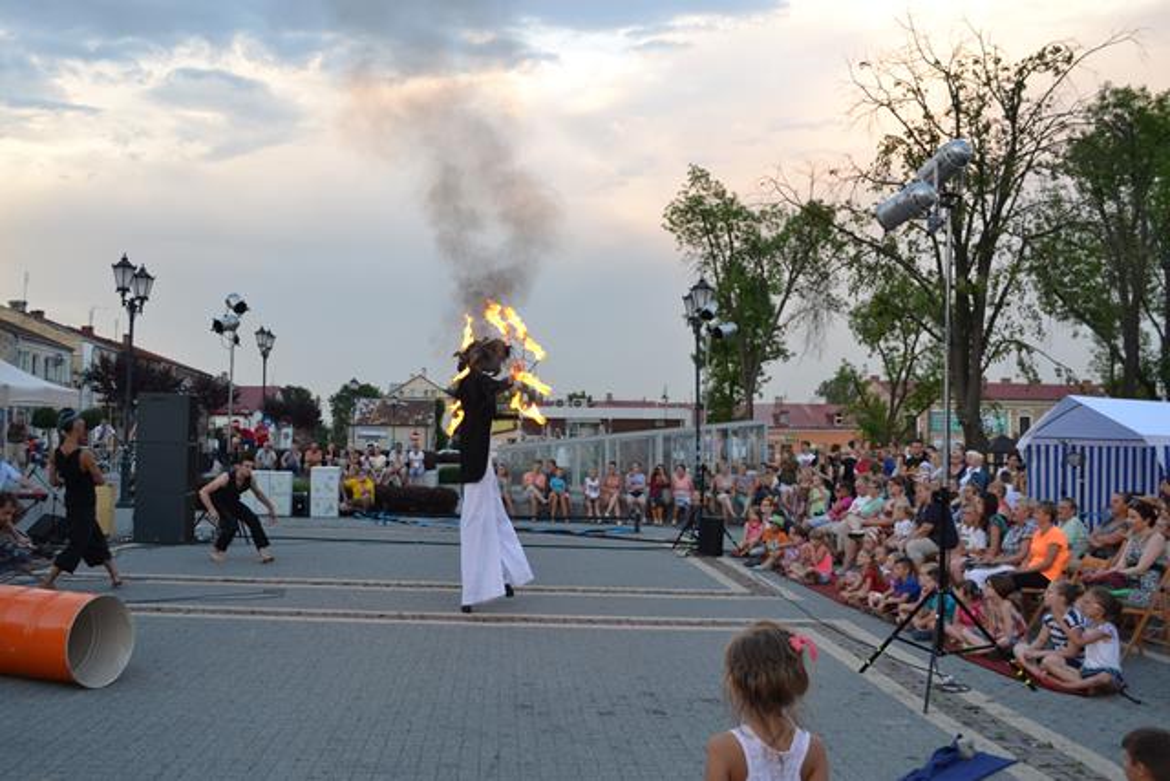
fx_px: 1073
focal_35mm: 33
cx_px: 585
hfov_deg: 57.2
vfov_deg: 40.0
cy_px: 390
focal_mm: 22
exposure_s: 1/100
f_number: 5
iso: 400
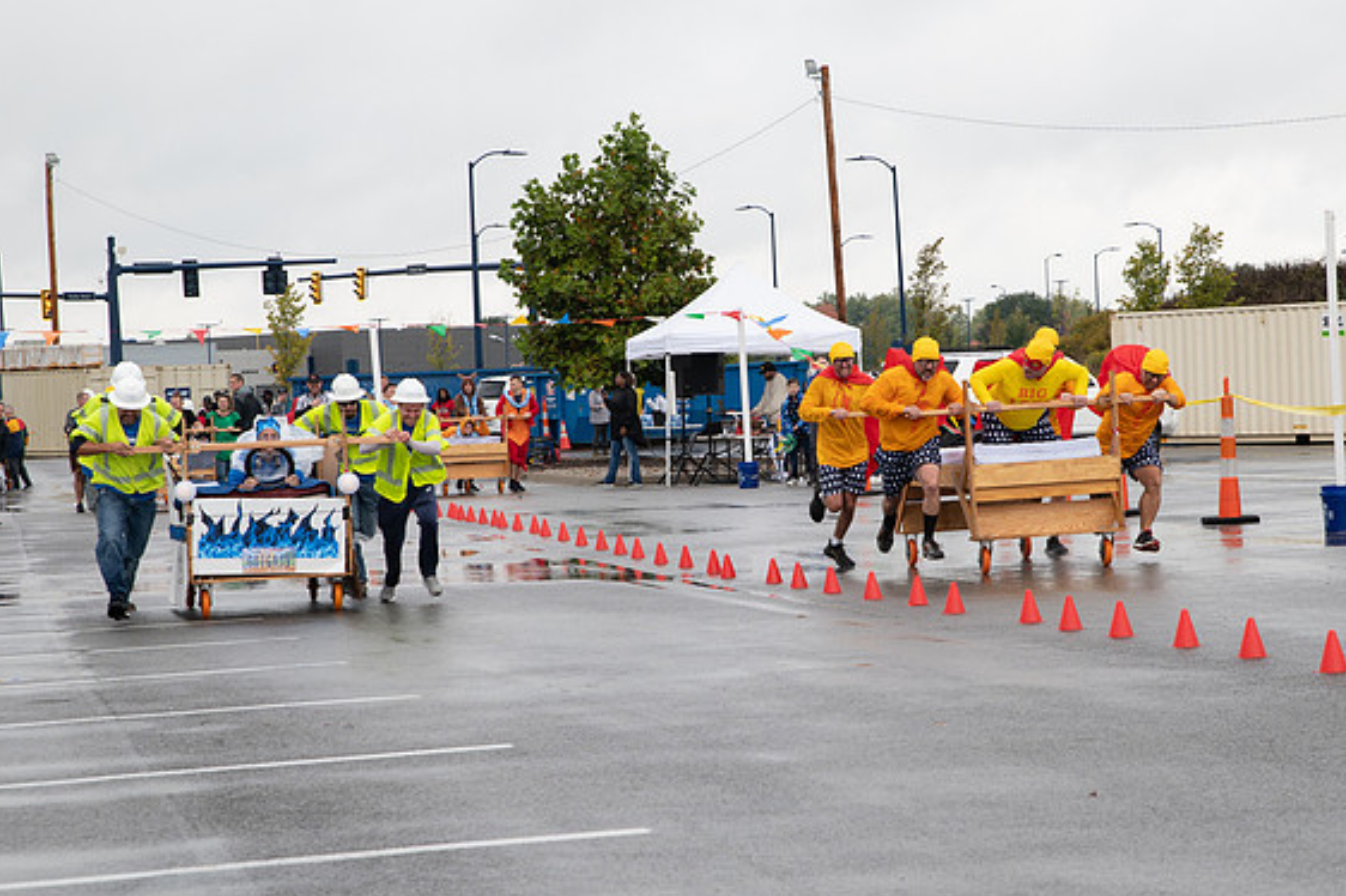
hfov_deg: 19.8
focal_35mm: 103
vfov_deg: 13.3
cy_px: 495
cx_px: 834
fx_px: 3849
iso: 400
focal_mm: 70
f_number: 6.3
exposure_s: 1/500
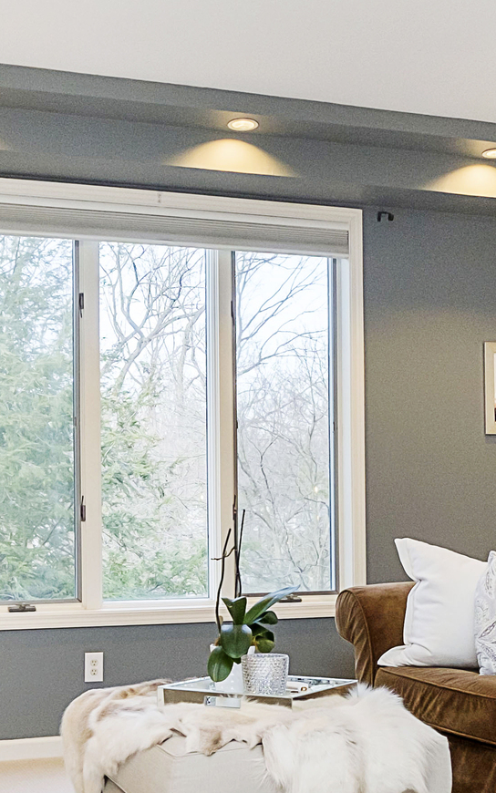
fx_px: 1168
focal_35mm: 54
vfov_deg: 37.2
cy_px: 515
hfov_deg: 24.0
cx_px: 227
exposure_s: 1/30
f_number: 4
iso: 640
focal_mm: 10
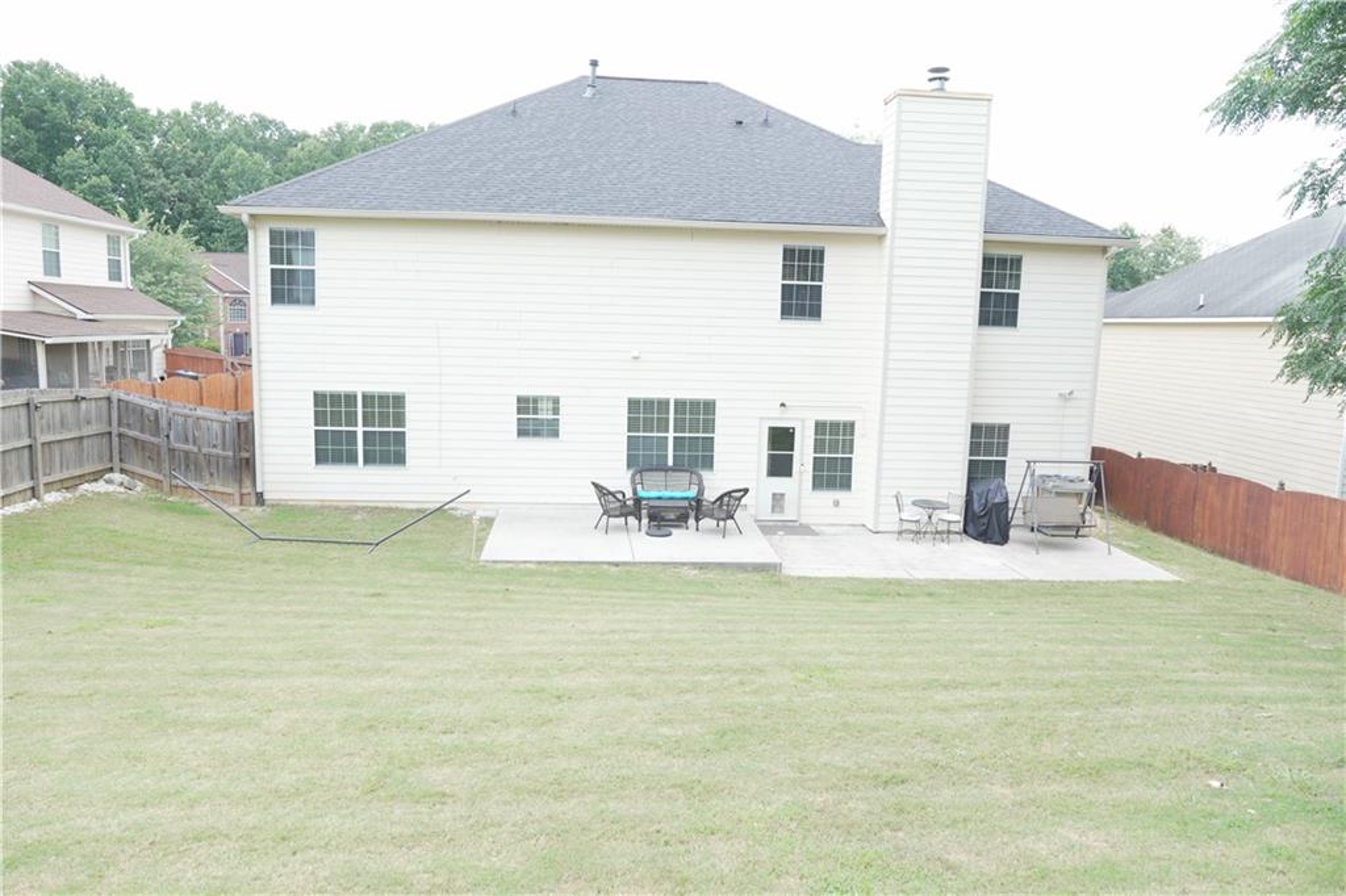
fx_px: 897
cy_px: 448
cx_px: 673
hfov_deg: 73.8
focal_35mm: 24
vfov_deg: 53.1
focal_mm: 16
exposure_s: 1/80
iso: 125
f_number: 4.5
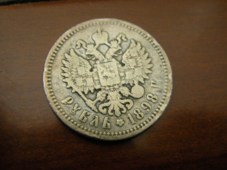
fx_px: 328
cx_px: 114
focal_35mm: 50
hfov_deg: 38.2
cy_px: 85
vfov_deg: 29.1
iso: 167
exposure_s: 1/3.9
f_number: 3
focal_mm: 12.7
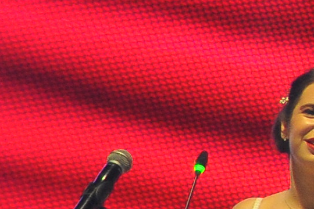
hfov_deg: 5.7
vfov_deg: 4.4
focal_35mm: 315
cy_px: 129
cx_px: 1194
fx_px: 2747
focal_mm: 40
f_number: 4
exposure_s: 1/125
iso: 2000
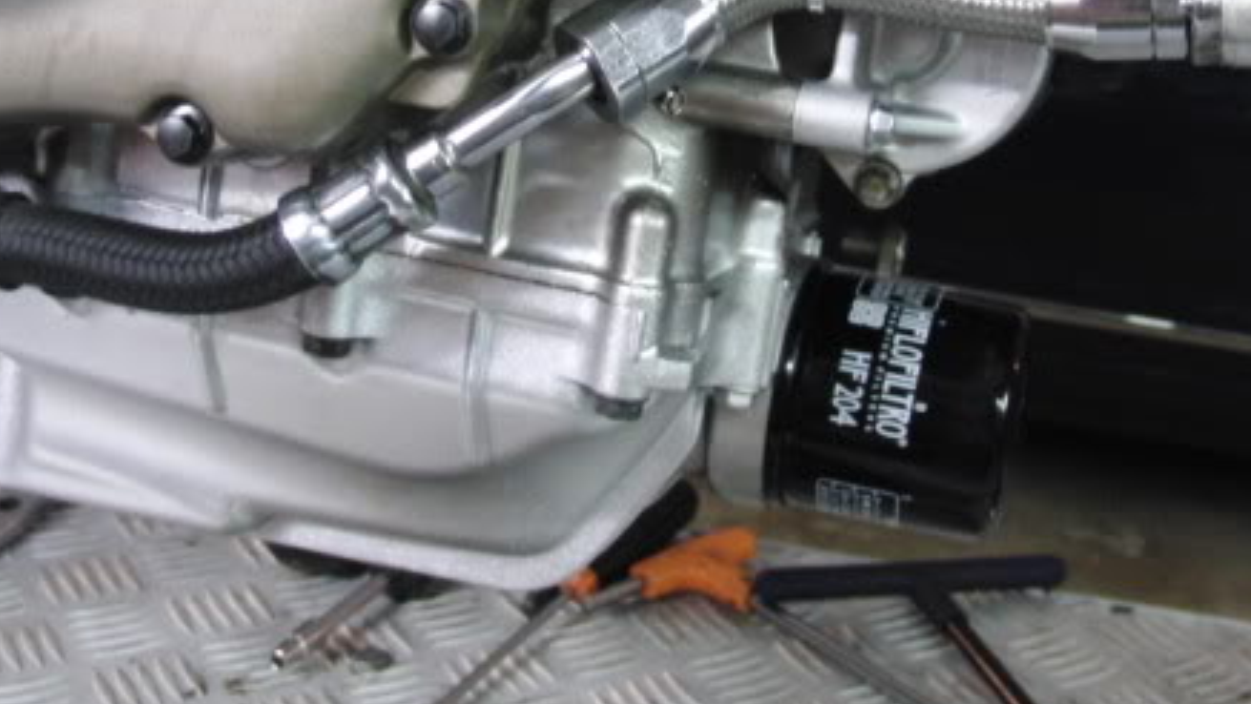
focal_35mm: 59
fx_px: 1957
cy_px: 77
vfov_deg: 20.0
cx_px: 641
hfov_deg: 35.4
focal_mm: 6.4
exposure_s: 1/13
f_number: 3.6
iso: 400
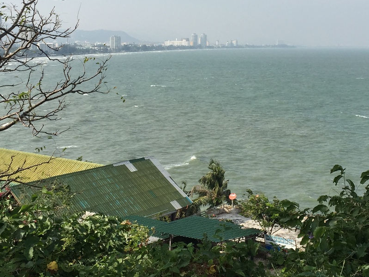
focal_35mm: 58
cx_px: 211
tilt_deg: -3.1
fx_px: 618
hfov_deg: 33.2
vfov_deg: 25.0
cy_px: 74
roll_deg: -1.9
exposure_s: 1/1980
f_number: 2.2
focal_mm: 4.15
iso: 32
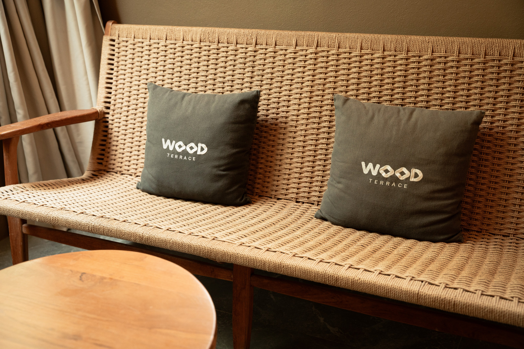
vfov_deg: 30.6
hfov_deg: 44.6
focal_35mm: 44
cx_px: 262
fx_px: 639
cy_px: 174
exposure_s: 1/125
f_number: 4
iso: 1000
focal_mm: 43.9
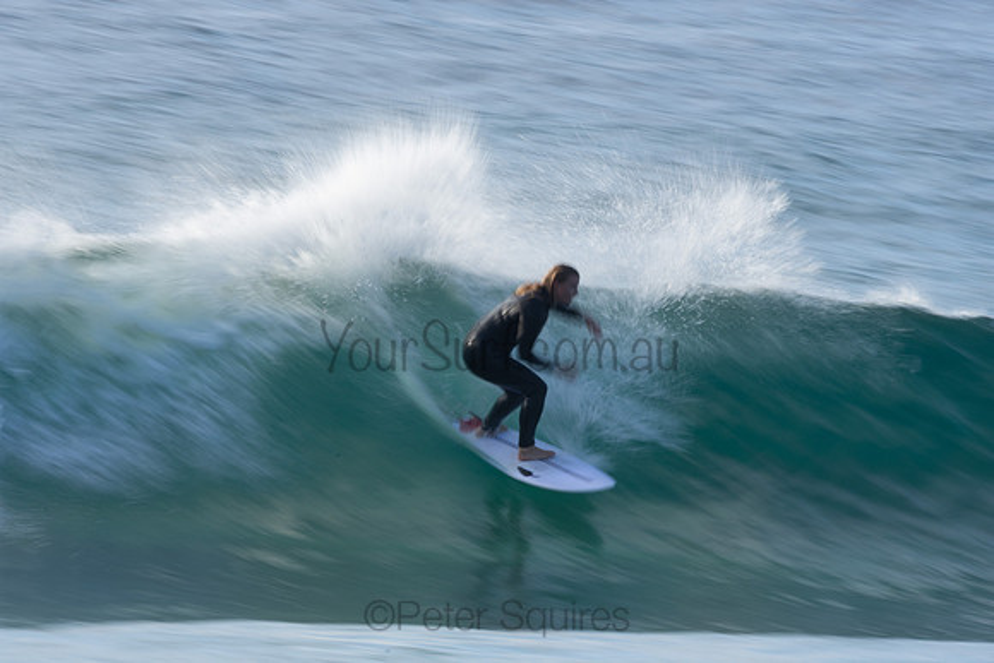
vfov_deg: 1.8
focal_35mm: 750
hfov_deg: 2.7
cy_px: 332
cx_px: 497
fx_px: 20712
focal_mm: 500
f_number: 25
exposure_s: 1/20
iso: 125
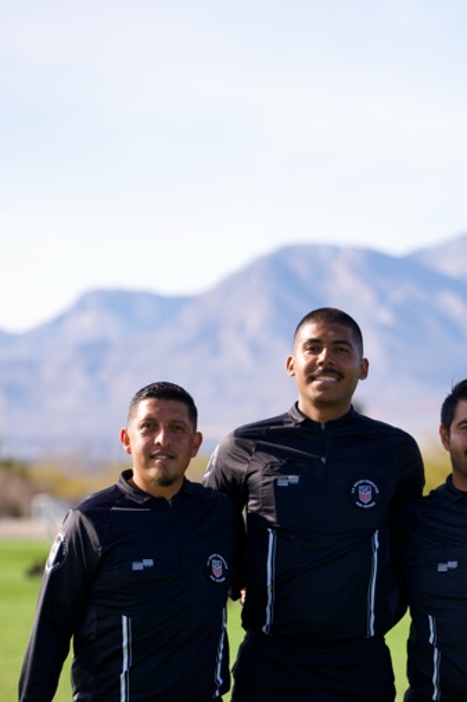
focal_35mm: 178
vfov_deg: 11.5
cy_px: 569
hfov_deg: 7.7
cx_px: 331
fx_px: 3466
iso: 160
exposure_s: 1/1250
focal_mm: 100
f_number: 2.8
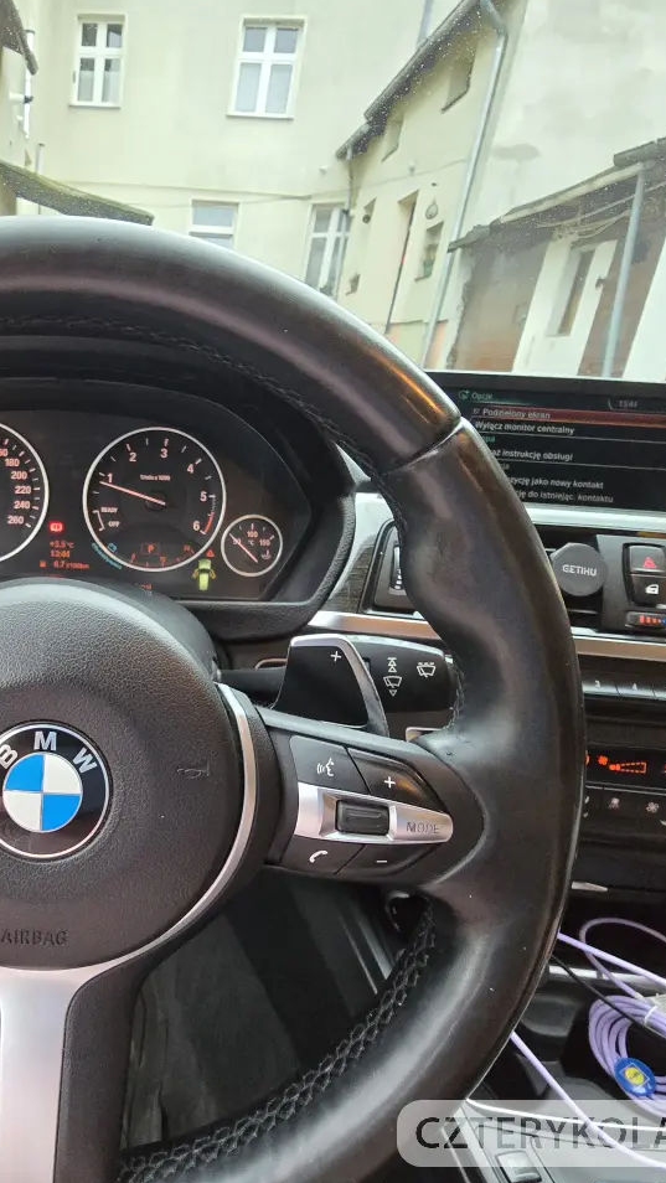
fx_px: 596
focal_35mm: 19
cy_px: 592
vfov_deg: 89.6
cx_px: 89
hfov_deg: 52.6
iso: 640
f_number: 2.2
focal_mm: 2.2
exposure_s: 1/60
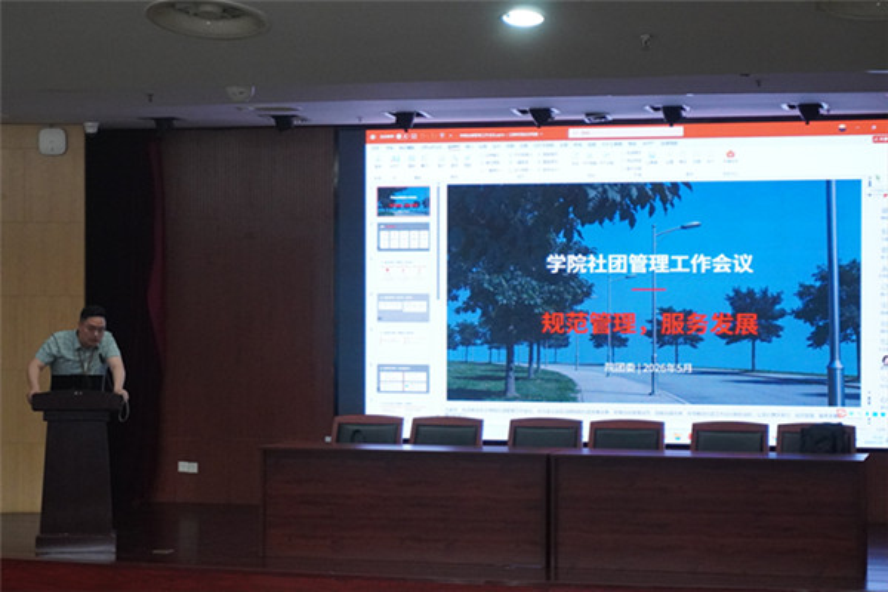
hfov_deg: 27.0
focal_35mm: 75
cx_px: 444
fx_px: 1850
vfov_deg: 18.2
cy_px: 296
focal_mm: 50
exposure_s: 1/160
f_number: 5.6
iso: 3200
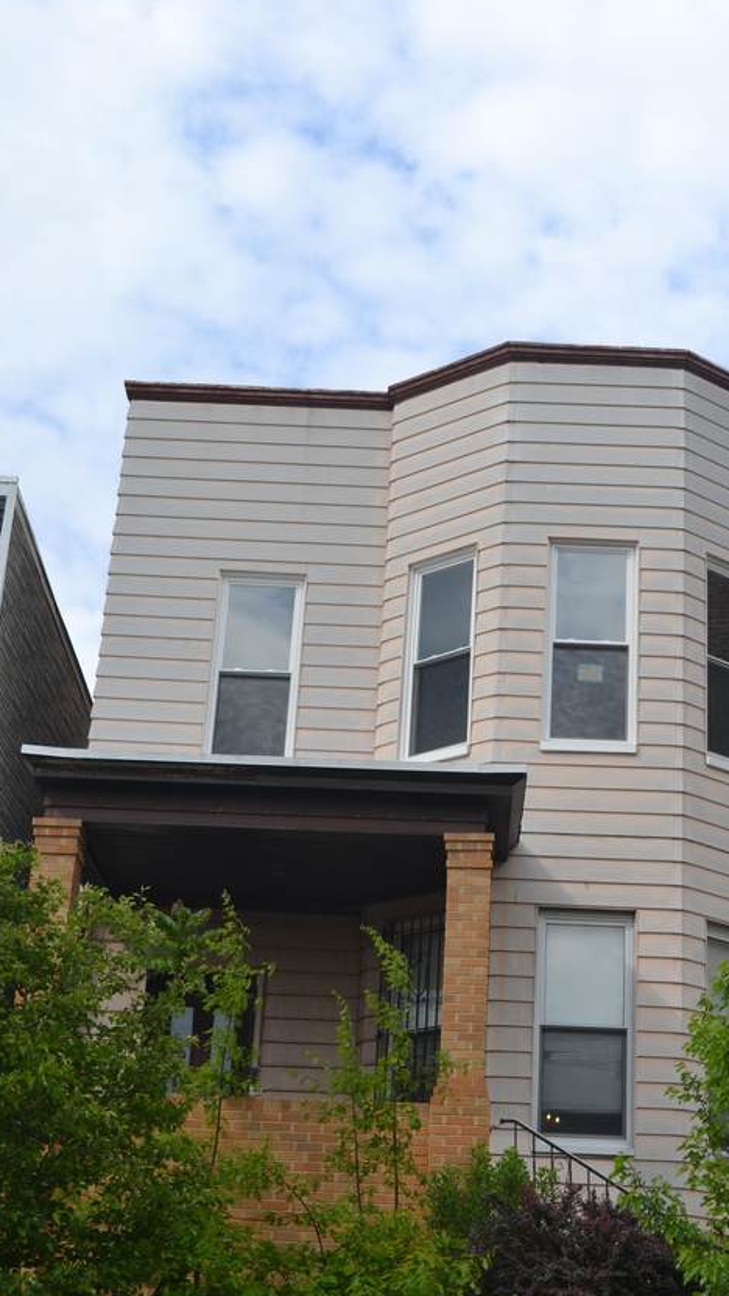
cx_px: 484
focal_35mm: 58
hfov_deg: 20.7
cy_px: 710
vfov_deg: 36.0
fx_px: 1993
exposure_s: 1/250
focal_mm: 32
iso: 100
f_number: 8
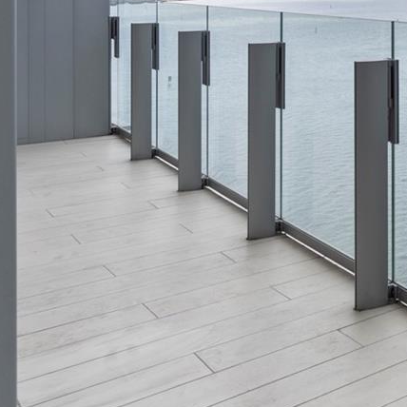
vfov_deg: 29.0
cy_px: -26
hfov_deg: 21.4
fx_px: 718
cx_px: 726
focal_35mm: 54
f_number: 8
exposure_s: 1/400
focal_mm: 17
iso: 100
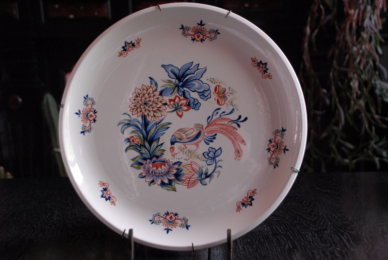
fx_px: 615
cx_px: 194
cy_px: 130
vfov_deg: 23.8
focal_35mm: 57
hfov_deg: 35.0
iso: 1000
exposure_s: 1/30
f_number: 4.5
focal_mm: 38
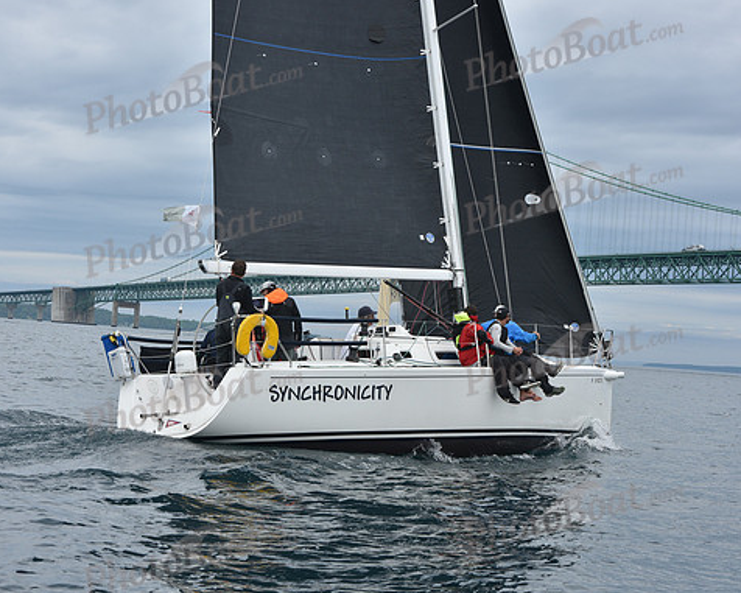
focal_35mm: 80
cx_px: 385
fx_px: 1755
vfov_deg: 19.2
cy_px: 296
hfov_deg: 23.8
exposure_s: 1/800
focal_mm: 70
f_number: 9
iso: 250
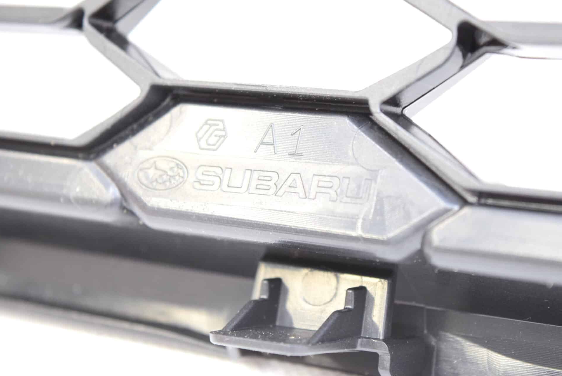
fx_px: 1383
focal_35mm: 89
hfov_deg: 23.0
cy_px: 177
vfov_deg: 15.5
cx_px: 265
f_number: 5.6
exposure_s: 1/60
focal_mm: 55
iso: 1400
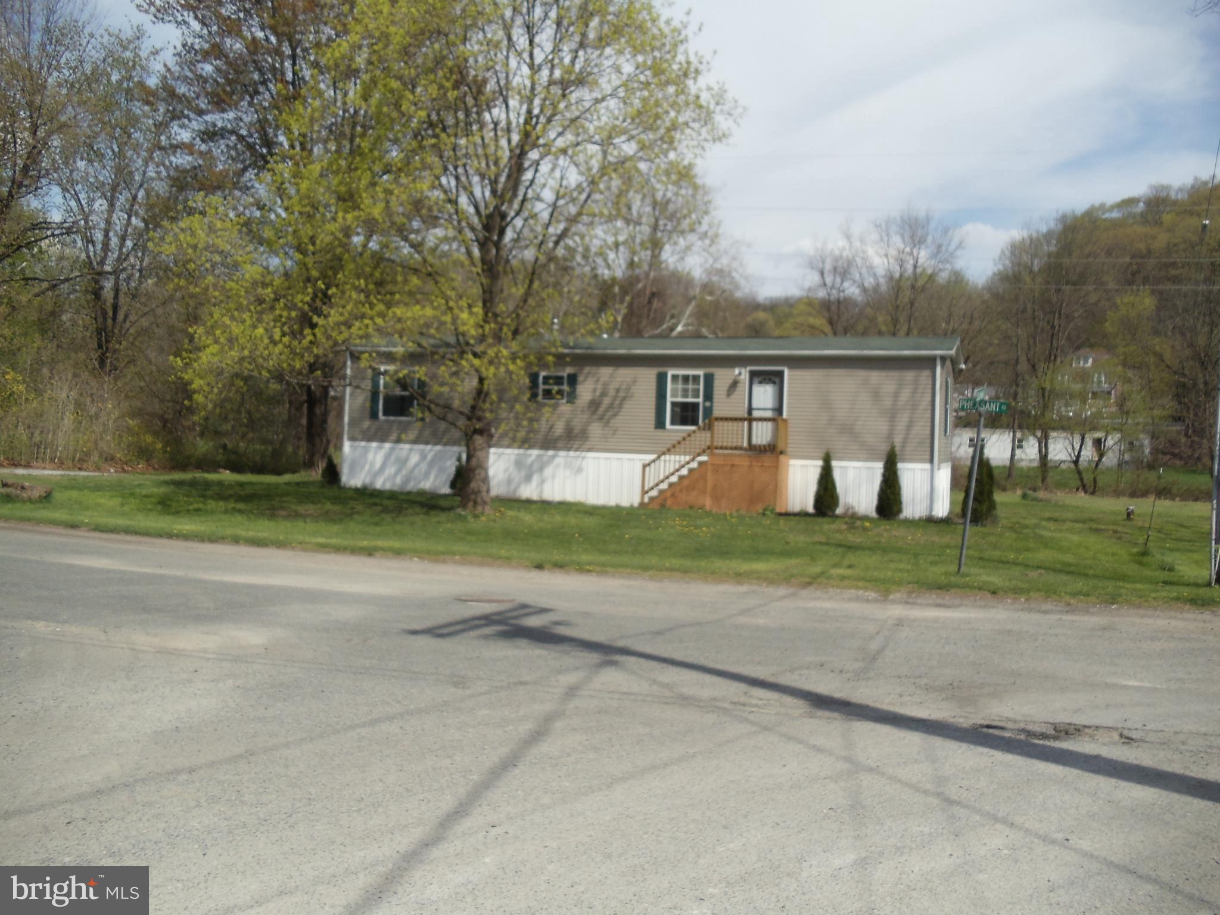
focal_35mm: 44
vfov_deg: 32.9
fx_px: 1551
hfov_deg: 42.9
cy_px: 458
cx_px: 610
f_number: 7.1
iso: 100
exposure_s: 1/400
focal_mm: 6
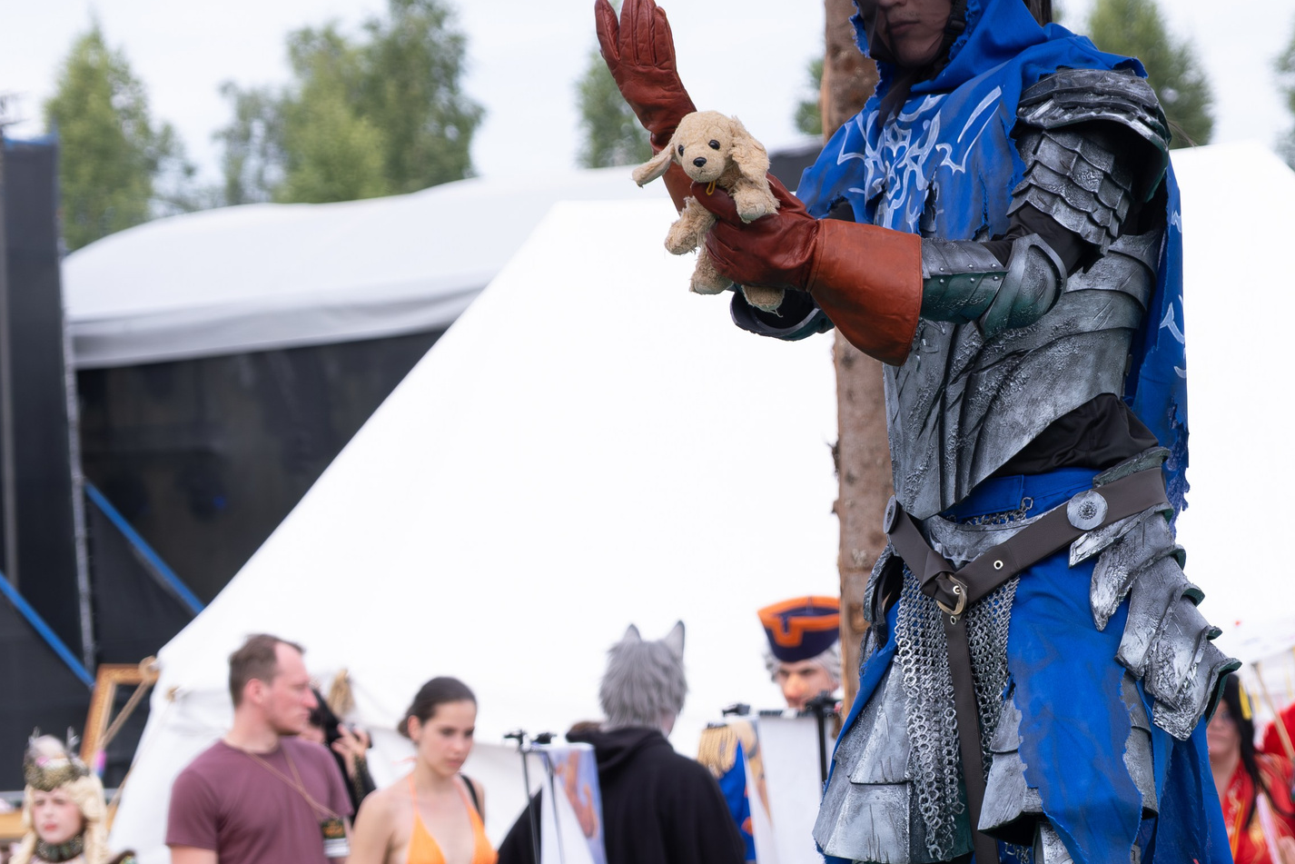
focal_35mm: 149
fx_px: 5360
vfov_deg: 9.2
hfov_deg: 13.7
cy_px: 286
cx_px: 914
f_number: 3.6
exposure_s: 1/1000
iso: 250
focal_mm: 55
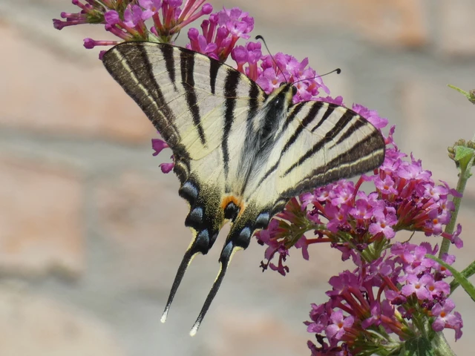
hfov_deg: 8.6
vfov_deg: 6.5
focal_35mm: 229
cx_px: 238
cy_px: 178
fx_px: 3142
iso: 80
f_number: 5.5
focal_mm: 41.1
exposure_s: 1/160
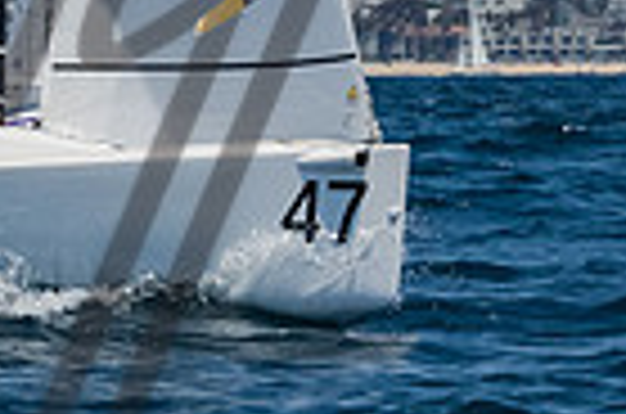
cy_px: -36
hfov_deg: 3.1
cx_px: -249
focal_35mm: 657
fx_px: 11398
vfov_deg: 2.1
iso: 640
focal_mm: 102
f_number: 14
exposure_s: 1/1600
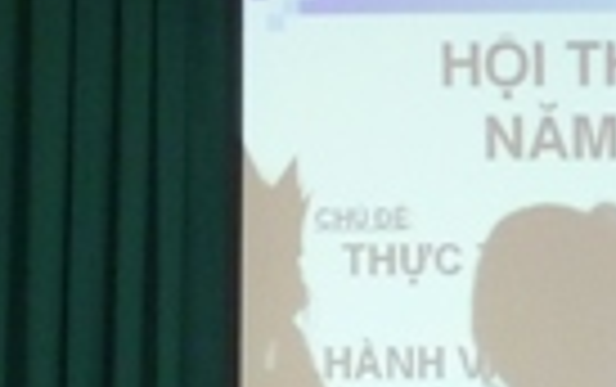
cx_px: 112
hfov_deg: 12.8
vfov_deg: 7.8
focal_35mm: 163
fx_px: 2740
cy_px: 684
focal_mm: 5.5
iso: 320
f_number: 2.8
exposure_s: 1/30
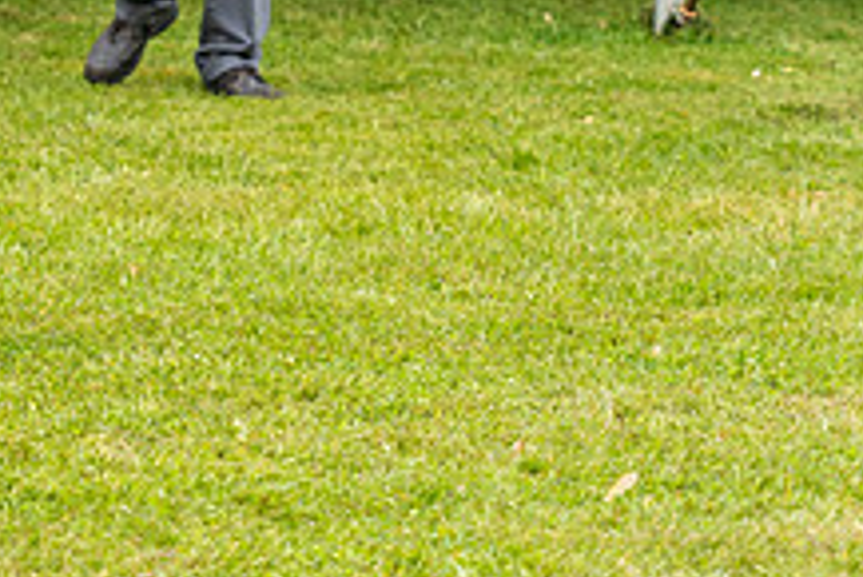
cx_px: -131
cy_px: -109
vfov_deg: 6.5
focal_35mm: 211
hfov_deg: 9.6
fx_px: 5061
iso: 640
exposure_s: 1/800
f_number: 4
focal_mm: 79
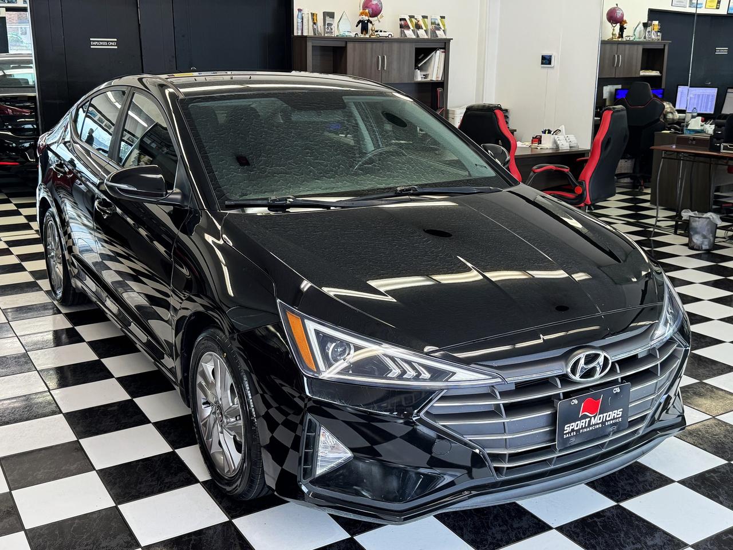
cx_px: 366
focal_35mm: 39
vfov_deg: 36.8
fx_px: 826
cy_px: 275
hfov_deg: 47.9
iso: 160
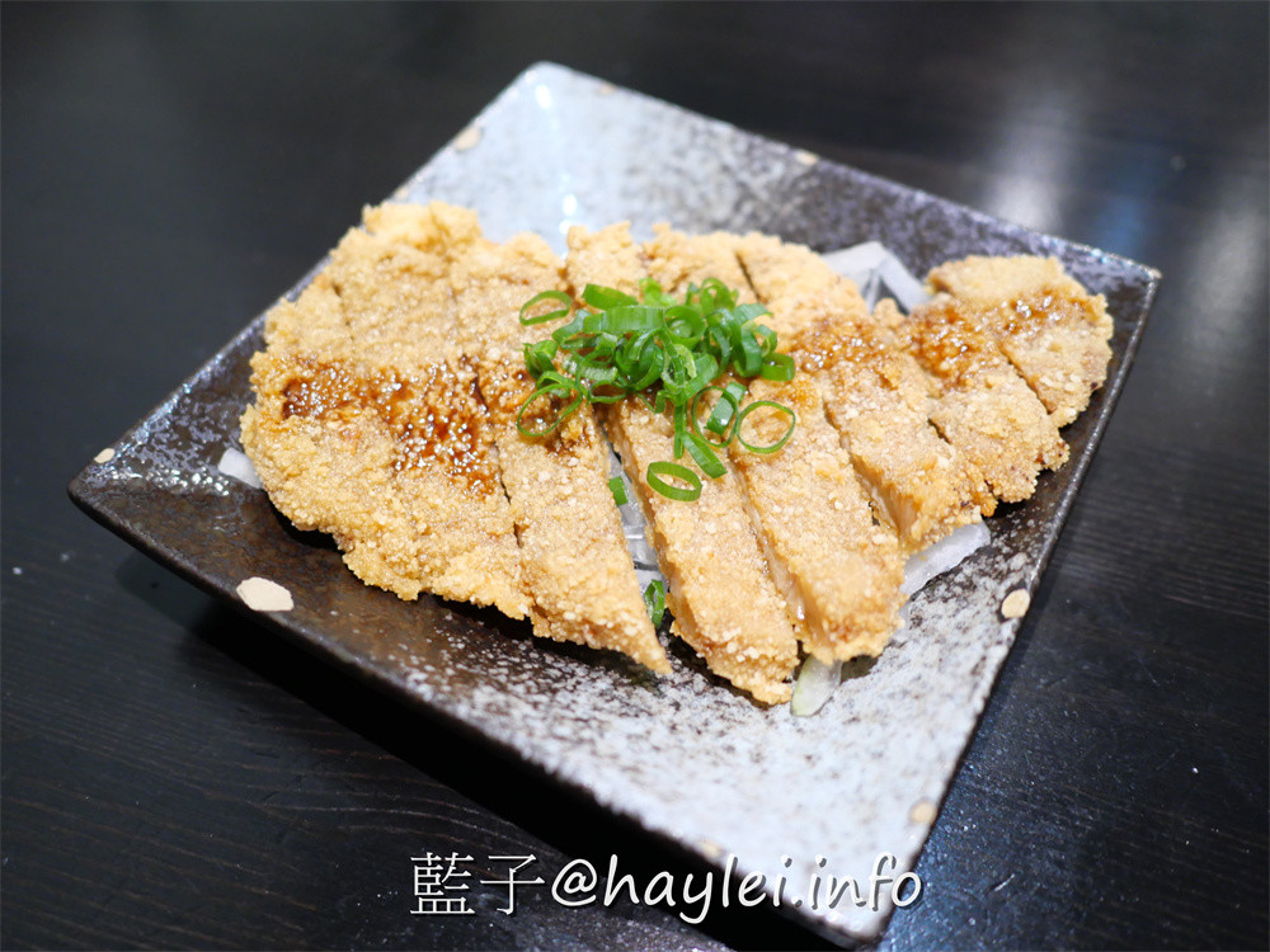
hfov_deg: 60.0
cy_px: 476
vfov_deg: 46.8
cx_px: 635
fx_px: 1101
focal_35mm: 30
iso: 1250
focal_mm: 15
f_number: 1.7
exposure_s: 1/60
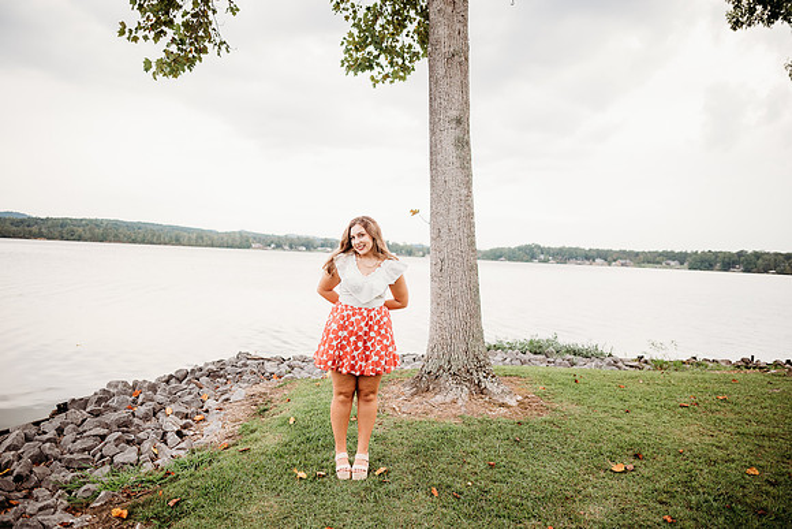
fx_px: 528
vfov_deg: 53.2
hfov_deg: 73.7
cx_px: 396
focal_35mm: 24
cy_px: 264
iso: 200
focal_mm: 24
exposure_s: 1/500
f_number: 2.2
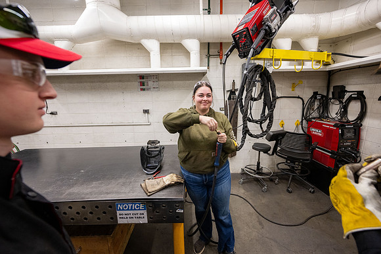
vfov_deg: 79.6
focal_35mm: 14
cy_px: 127
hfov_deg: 102.6
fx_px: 153
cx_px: 190
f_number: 4
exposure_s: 1/200
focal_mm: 14
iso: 2000
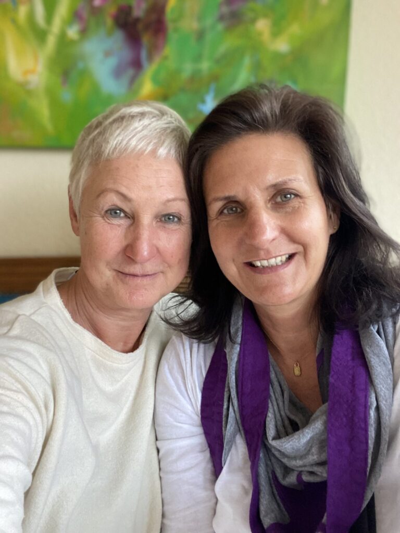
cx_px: 200
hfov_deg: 46.8
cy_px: 266
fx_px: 462
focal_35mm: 30
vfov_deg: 60.0
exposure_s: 1/33
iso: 320
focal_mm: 2.71
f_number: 2.2
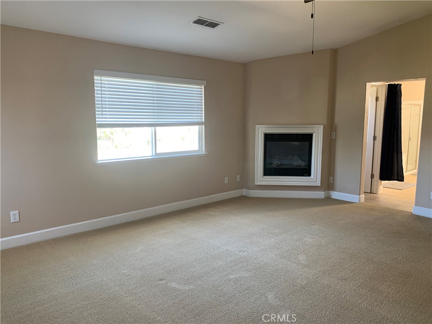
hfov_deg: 67.3
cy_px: 162
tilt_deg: -6.1
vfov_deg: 53.1
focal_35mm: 26
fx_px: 324
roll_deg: -0.5
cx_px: 216
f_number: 1.8
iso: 160
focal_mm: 4.25
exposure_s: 1/60
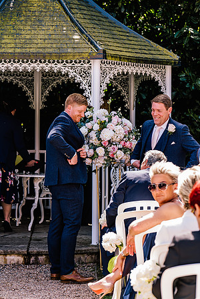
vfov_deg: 19.3
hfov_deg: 12.9
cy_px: 150
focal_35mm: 106
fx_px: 883
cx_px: 100
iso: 320
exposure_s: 1/250
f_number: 5
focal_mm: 106
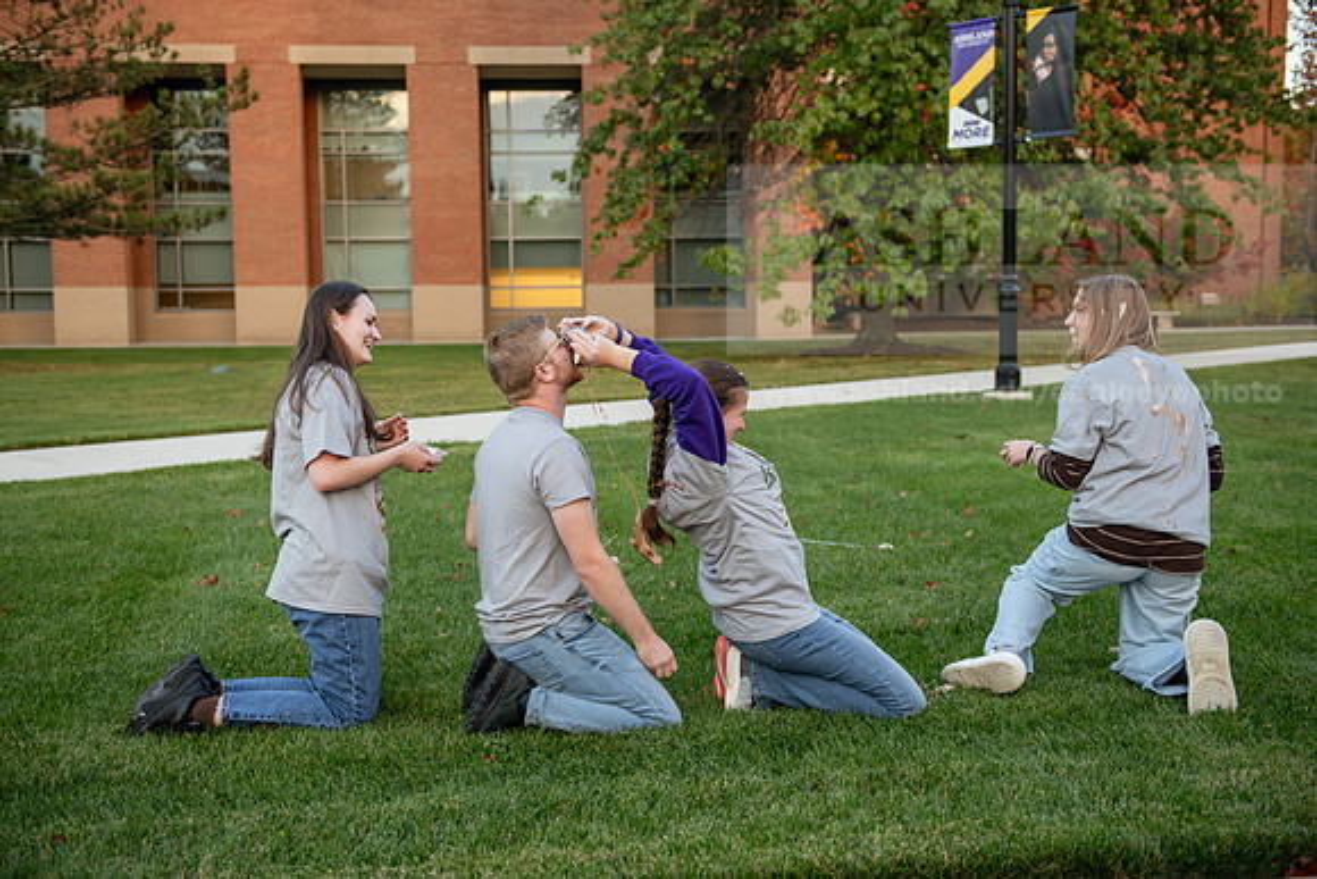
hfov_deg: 41.1
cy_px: 440
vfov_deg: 28.1
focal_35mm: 48
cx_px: 658
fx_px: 1756
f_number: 3.2
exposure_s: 1/320
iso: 800
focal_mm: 48
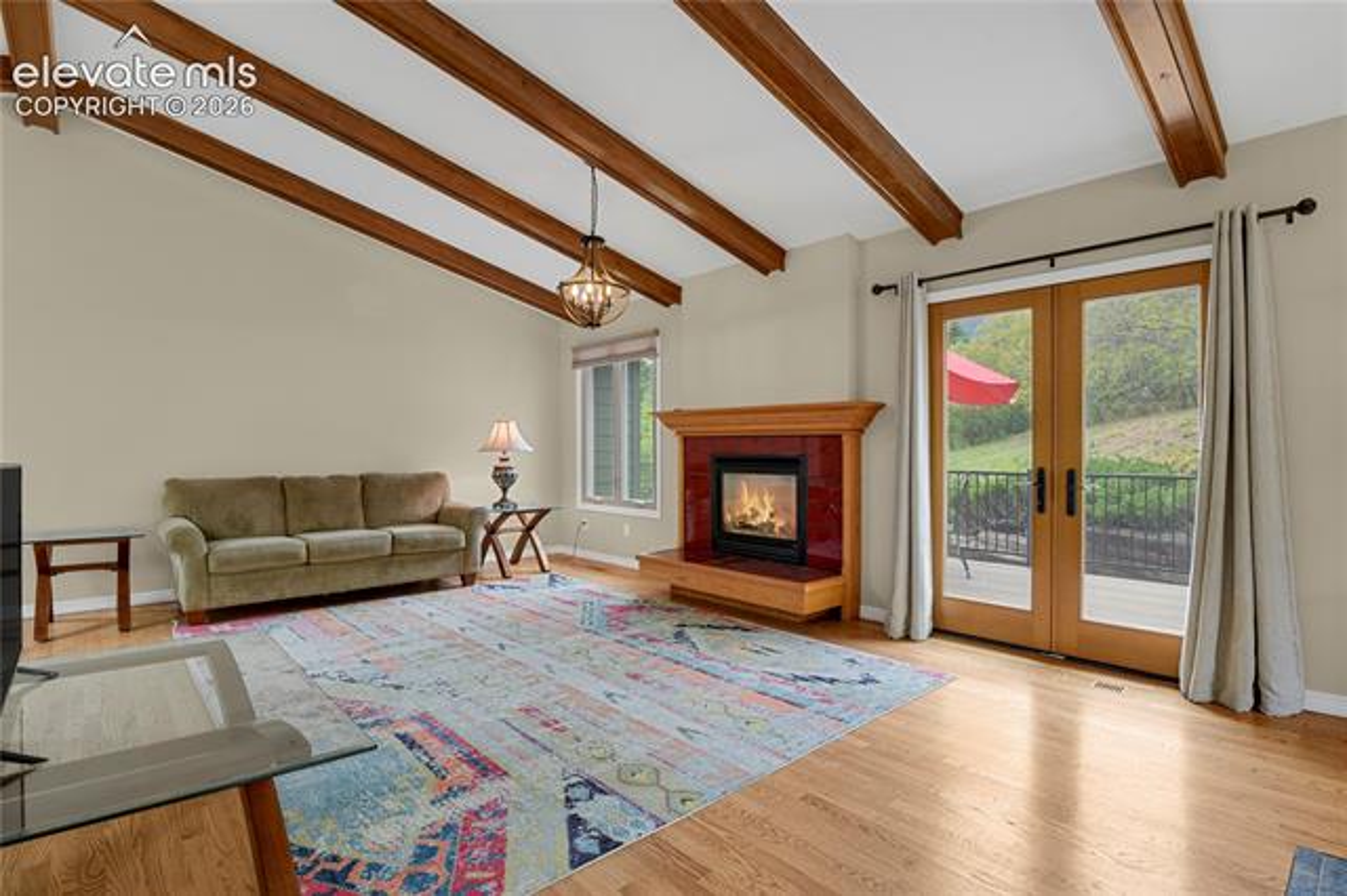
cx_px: 674
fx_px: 636
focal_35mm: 17
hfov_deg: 93.3
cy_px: 448
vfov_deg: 70.4
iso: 250
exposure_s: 1.3
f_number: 8
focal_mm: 17
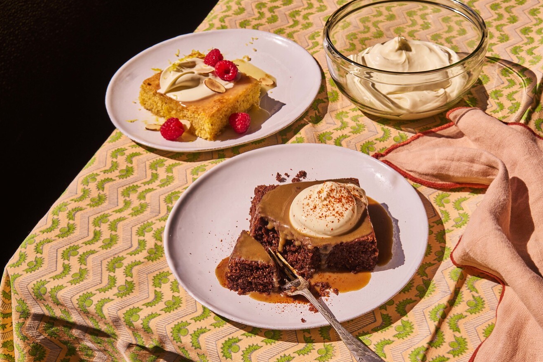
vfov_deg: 23.7
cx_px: 293
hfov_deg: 35.1
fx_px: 859
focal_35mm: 57
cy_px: 195
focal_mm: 50
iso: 320
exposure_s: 1/320
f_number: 13
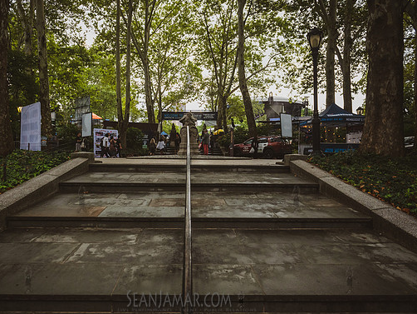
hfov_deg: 65.2
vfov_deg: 51.4
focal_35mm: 27
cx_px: 189
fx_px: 325
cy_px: 158
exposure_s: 1/2500
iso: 1600
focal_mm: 24
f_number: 3.5
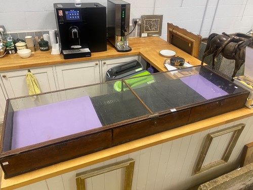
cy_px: 95
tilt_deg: -33.4
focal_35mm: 26
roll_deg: -2.3
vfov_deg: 53.1
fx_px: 190
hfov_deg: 67.3
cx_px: 126
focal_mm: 4.25
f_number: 1.8
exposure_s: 1/50
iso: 100
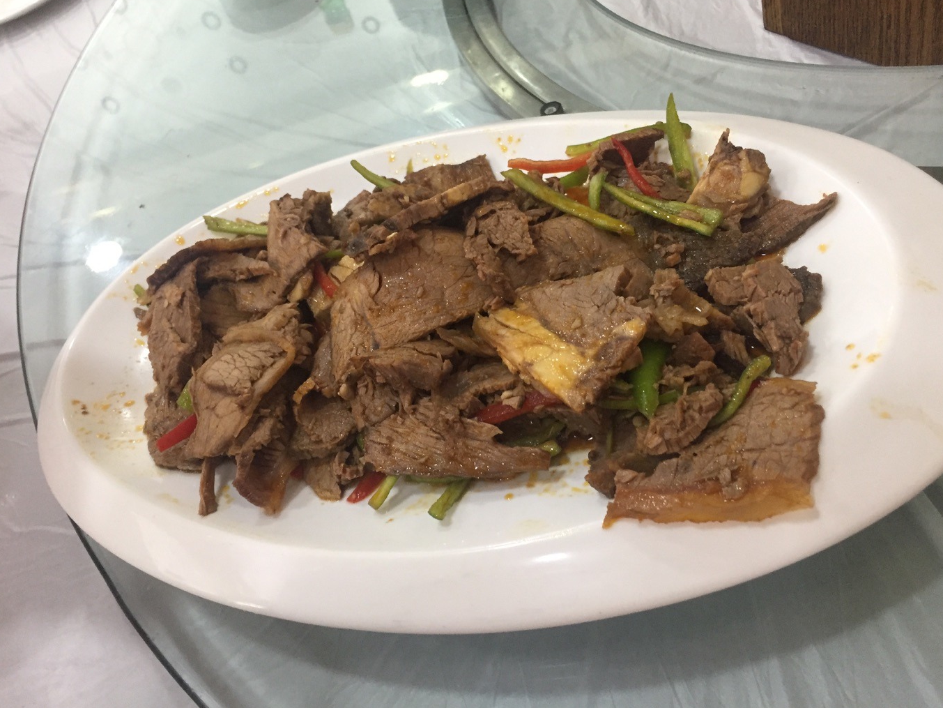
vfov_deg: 46.8
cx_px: 481
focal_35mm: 30
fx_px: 817
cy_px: 345
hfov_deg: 60.0
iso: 200
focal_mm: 4.15
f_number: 2.2
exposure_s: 1/33
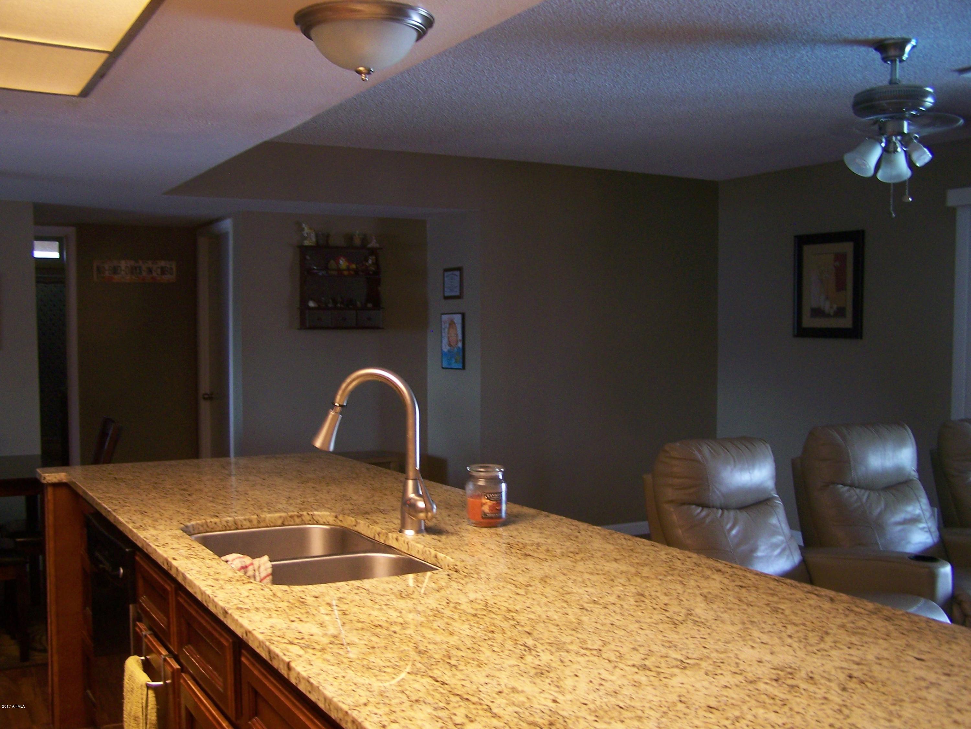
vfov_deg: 37.8
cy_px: 364
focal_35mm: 38
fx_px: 1067
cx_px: 486
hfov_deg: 48.9
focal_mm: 6.3
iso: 160
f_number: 2.8
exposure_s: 1/8
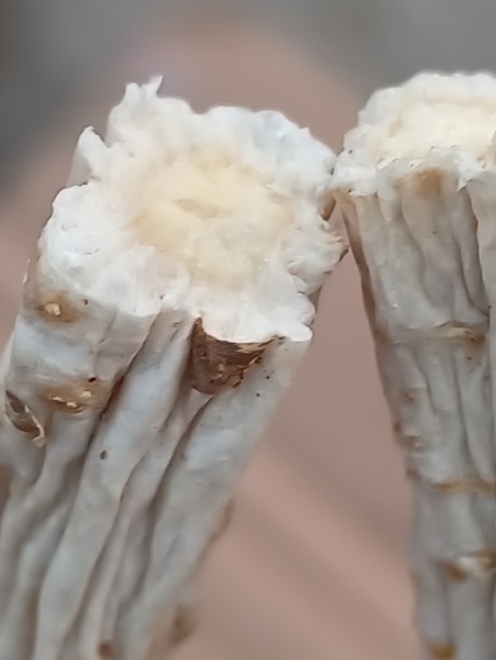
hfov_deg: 14.1
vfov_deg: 18.7
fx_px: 2004
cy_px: 373
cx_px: 264
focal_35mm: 105
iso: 550
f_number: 1.9
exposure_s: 1/50
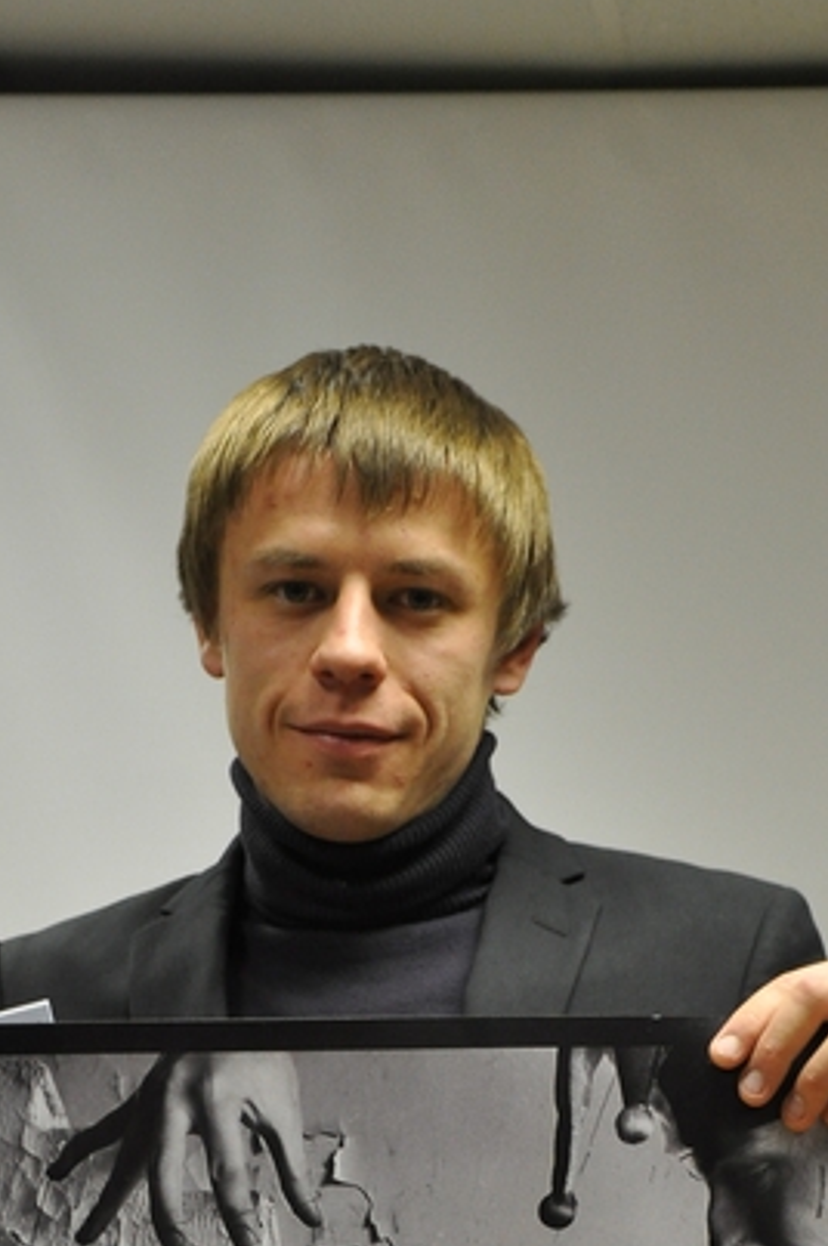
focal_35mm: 134
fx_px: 4631
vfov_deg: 15.2
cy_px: 1045
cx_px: 467
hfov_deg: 10.2
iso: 800
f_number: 4.5
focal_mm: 40
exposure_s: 1/50
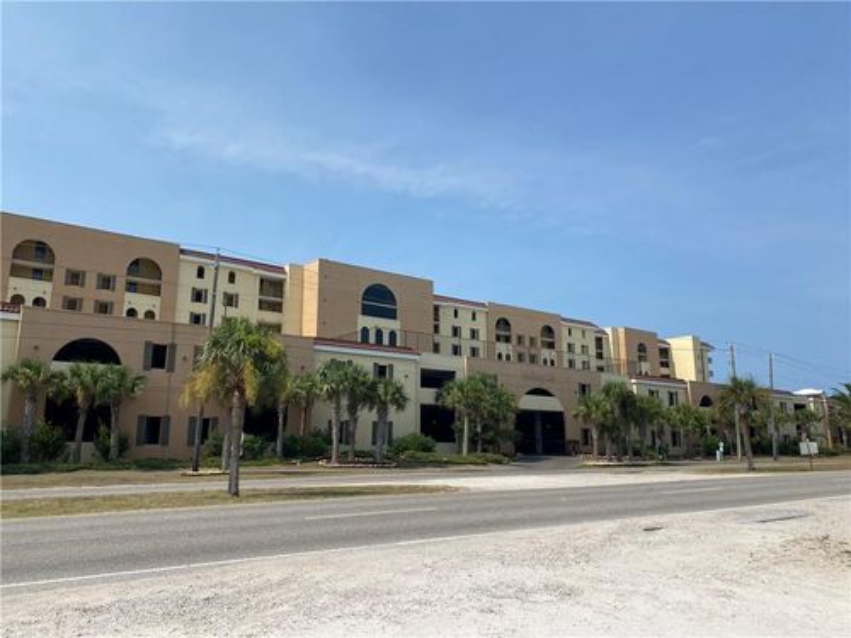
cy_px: 319
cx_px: 426
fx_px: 639
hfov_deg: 67.3
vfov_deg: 53.1
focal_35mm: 26
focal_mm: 4.25
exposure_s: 1/4444
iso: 32
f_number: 1.8
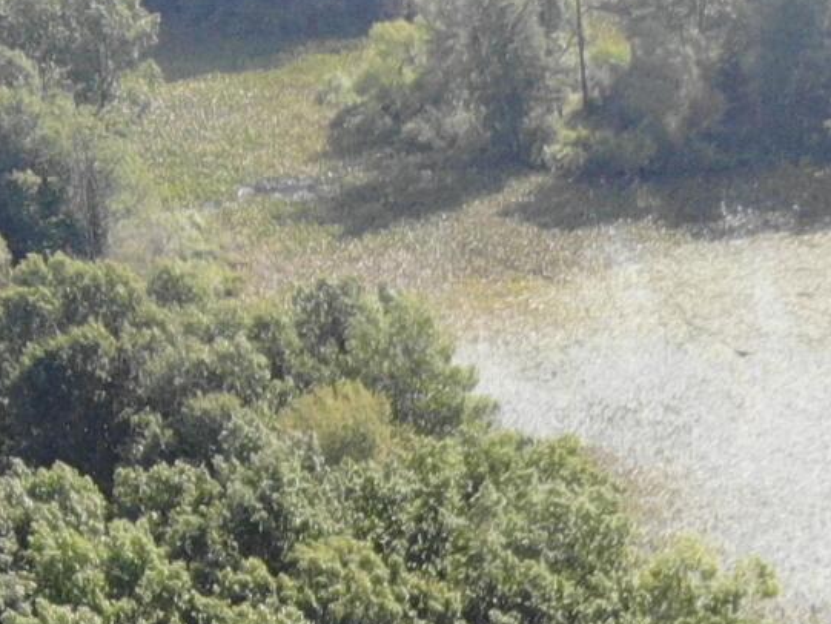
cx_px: 1147
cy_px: 1191
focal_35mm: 133
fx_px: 3194
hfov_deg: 14.1
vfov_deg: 10.4
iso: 110
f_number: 2.8
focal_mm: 4.5
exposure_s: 1/376
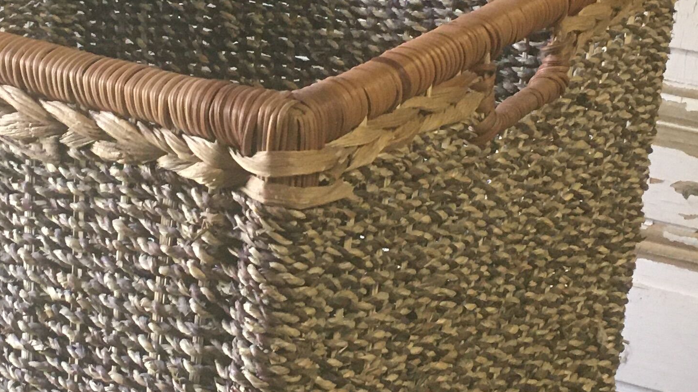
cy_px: 114
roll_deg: -1.9
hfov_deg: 24.1
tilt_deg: -20.2
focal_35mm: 88
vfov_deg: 13.7
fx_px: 1628
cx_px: 255
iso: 160
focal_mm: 4.15
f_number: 2.2
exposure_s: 1/33
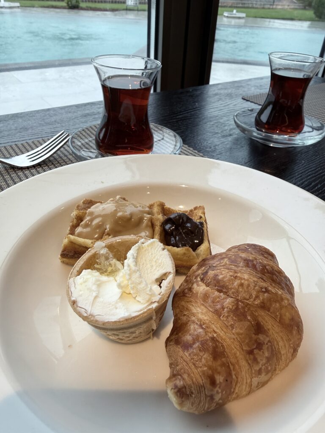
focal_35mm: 24
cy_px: 216
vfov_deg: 71.6
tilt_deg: -32.6
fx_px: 300
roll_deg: -3.4
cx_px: 162
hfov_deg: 56.8
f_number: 2.2
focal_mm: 2.22
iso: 100
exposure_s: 1/100
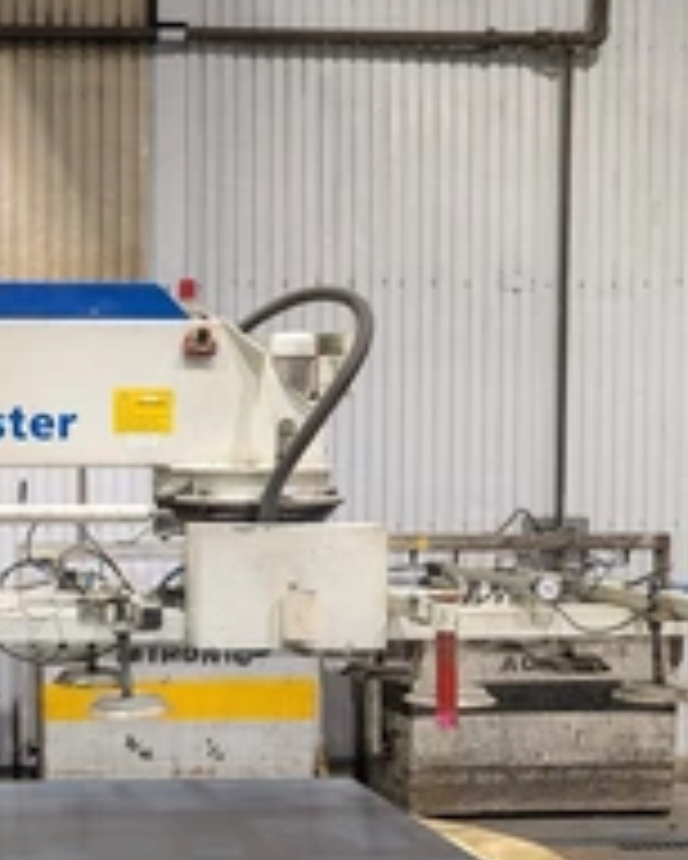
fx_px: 1246
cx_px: -58
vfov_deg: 37.9
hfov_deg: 28.2
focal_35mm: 49
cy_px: 507
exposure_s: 1/23.8
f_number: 1.68
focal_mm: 6.9
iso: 48
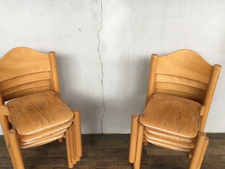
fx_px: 228
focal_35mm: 35
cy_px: 97
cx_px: 112
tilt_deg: -32.9
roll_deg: -0.1
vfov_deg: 40.6
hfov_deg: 52.6
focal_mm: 4.15
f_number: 2.2
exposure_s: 1/33
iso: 80
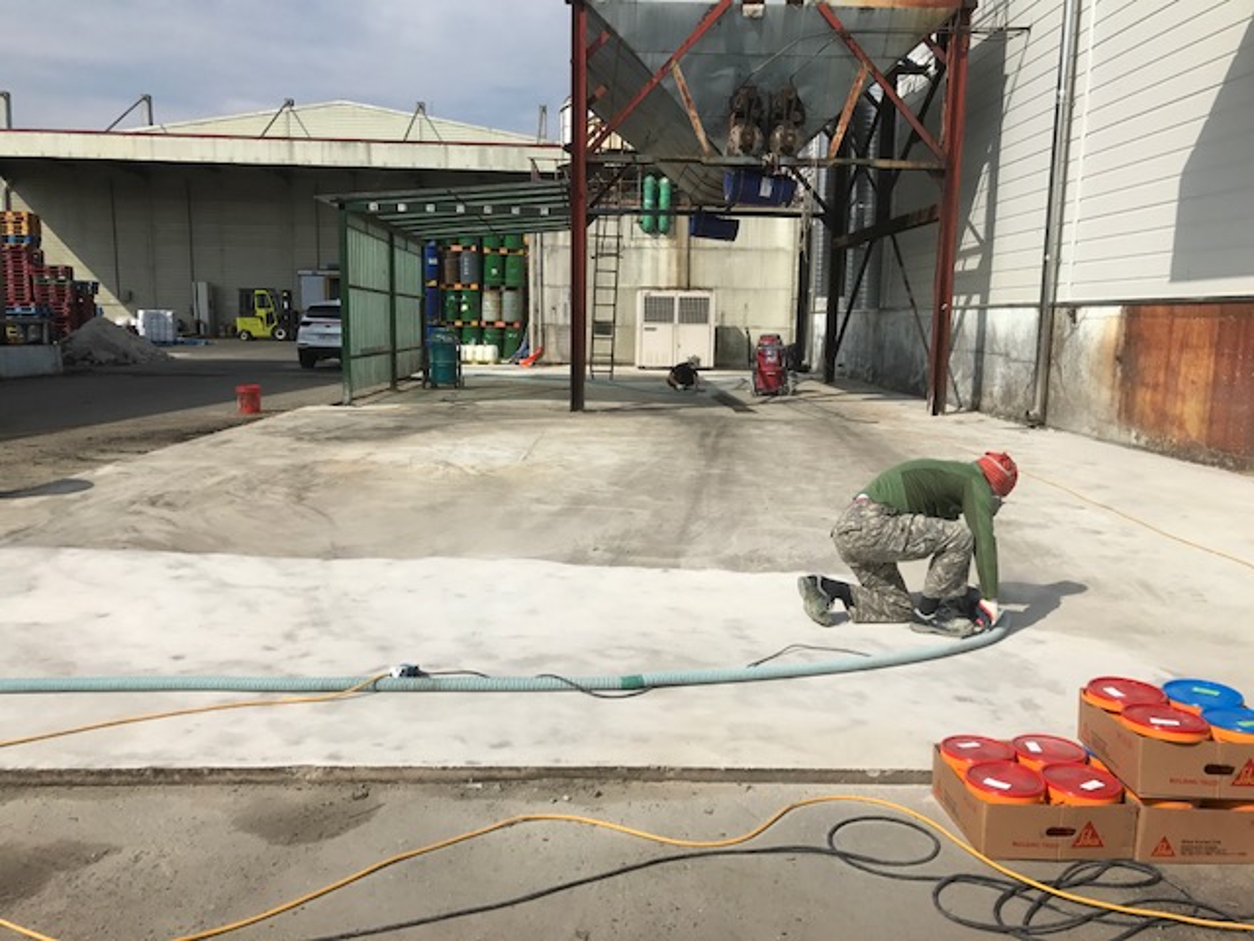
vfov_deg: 49.7
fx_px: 1014
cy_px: 470
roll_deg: -0.6
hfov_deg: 63.4
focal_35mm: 28
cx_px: 627
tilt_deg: -8.4
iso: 20
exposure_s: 1/4808
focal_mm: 3.99
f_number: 1.8
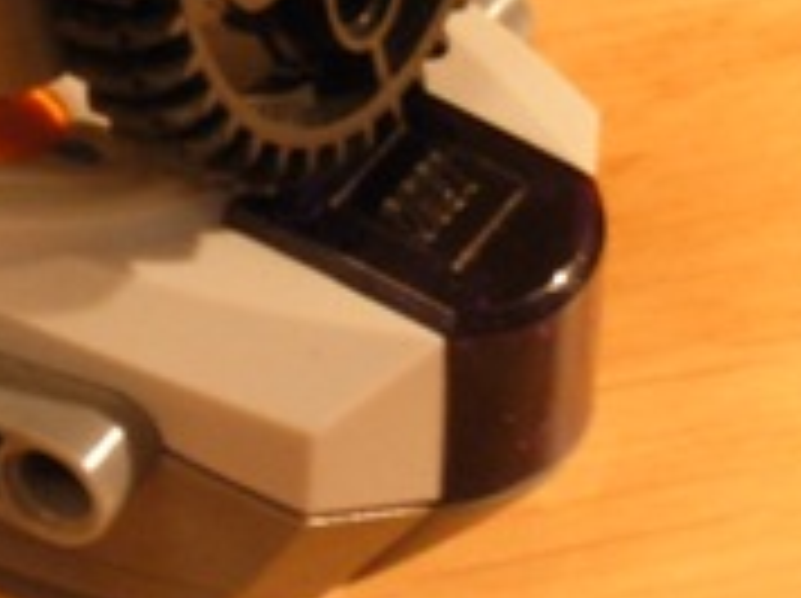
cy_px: -238
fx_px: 11647
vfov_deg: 2.9
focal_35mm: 504
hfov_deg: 3.9
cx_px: -104
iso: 200
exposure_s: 1/2.9
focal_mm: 18.6
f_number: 4.2
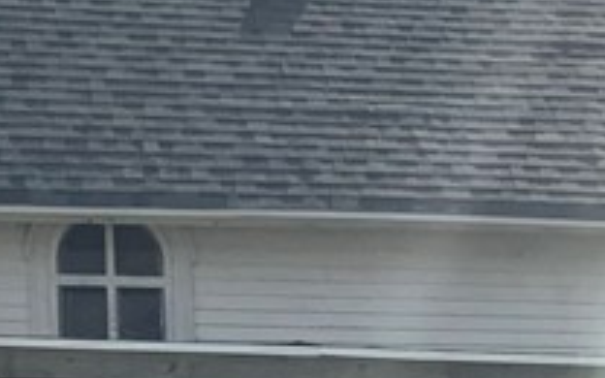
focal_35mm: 151
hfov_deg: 13.6
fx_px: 2490
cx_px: 614
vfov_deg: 8.1
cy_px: 837
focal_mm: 3
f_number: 1.8
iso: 16
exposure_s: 1/2320
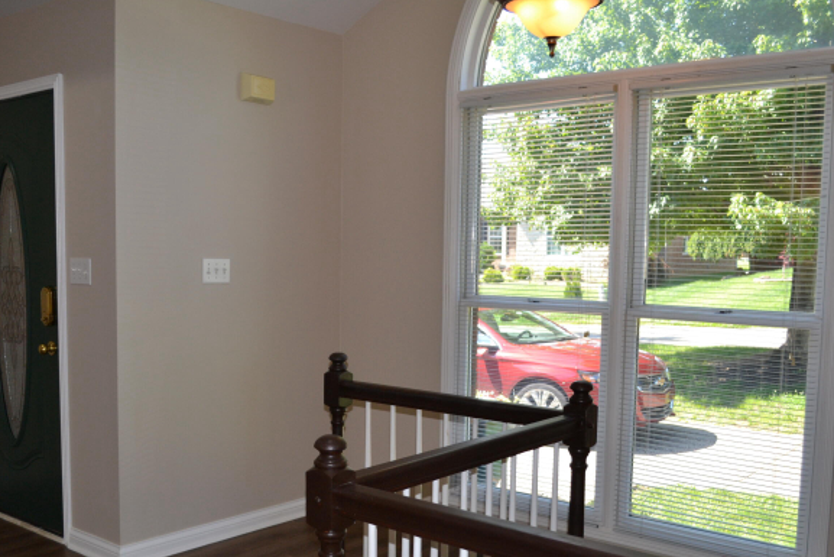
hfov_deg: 49.4
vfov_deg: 34.1
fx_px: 904
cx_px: 354
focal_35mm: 39
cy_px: 331
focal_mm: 20
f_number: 4
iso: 320
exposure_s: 1/125
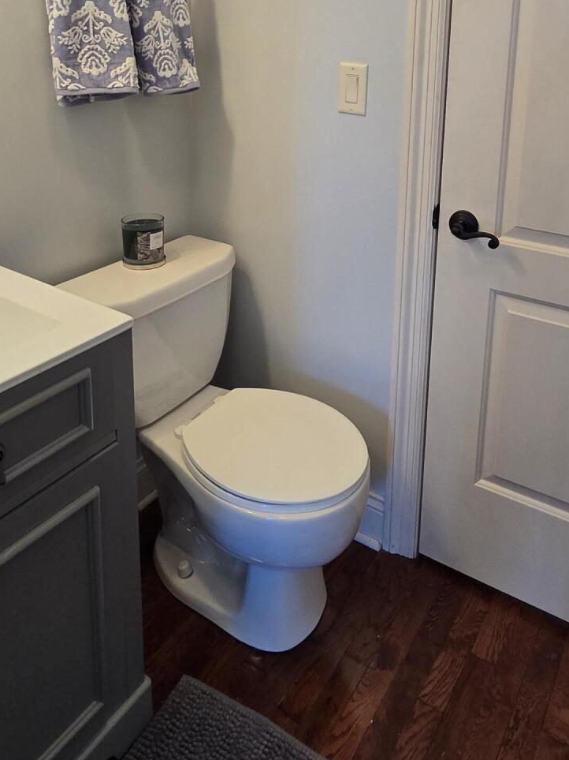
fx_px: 592
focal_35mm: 27
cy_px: 148
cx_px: 329
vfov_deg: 60.0
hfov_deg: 51.1
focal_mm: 2.2
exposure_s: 1/60
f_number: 2.2
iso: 80
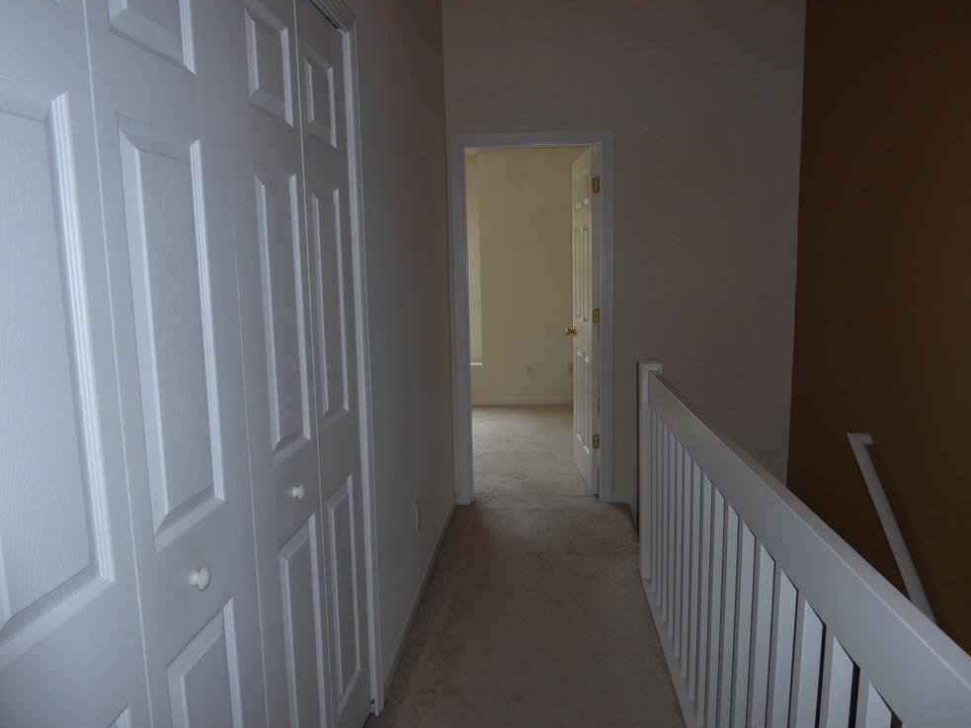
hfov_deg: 69.4
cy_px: 370
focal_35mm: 25
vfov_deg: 54.9
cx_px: 490
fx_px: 701
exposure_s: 1/60
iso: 80
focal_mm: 4.3
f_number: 3.3
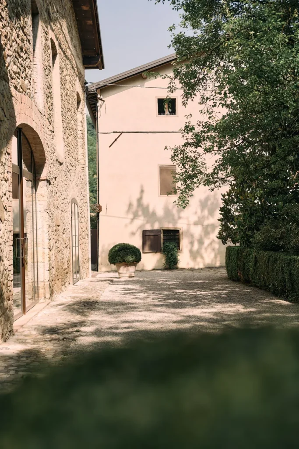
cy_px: 224
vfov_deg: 39.6
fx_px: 623
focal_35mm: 50
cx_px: 150
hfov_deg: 27.0
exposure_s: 1/250
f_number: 2.2
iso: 160
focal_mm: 50
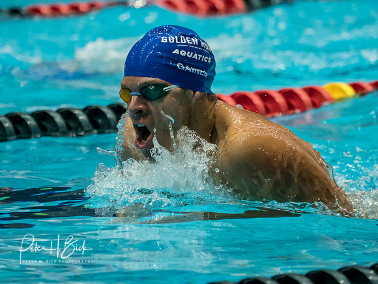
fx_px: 4963
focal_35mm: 454
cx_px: 195
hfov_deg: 4.4
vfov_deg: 3.3
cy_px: 122
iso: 2500
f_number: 2.8
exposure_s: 1/1000
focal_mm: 150
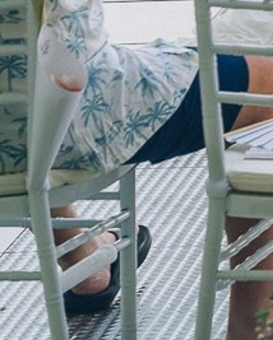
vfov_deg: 5.2
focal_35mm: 360
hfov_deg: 4.0
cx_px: 1204
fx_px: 3632
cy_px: -472
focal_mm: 50
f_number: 3.2
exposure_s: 1/250
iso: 100
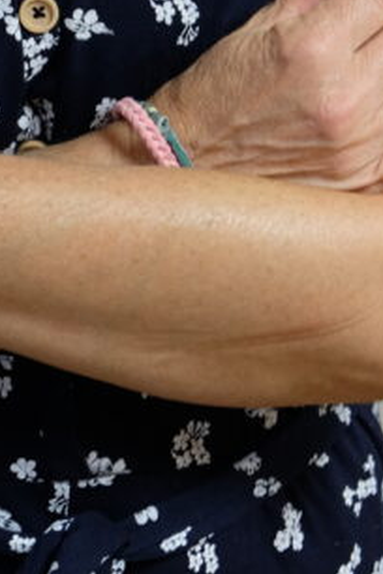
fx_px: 1867
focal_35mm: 117
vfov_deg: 16.2
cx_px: -31
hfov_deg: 11.6
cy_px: -249
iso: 250
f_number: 3.2
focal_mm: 23.3
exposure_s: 1/20
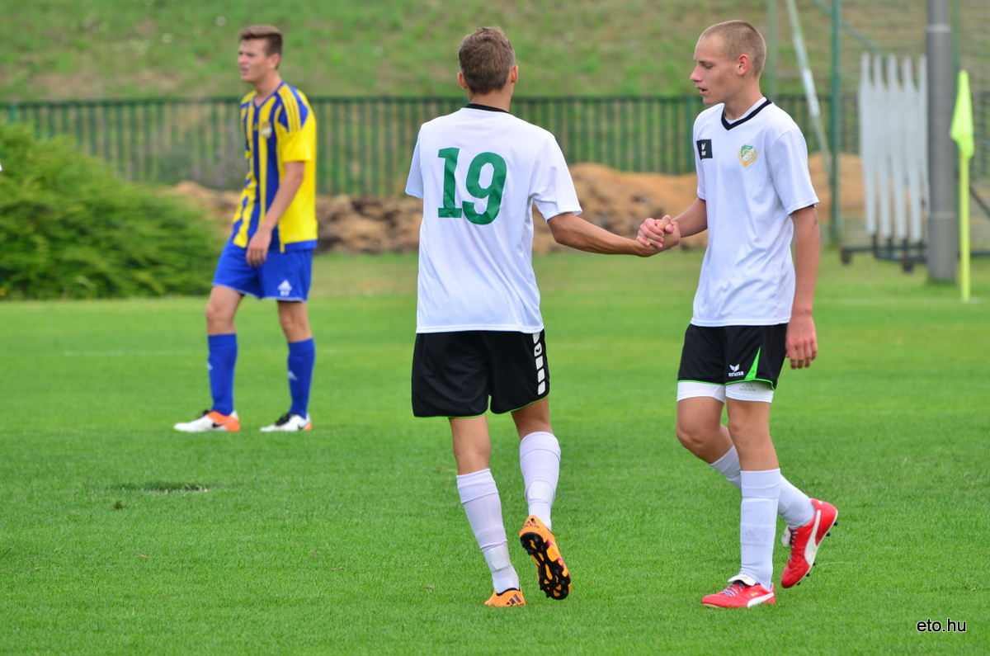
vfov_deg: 4.1
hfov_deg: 6.3
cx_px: 495
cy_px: 328
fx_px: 9057
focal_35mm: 330
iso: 250
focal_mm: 220
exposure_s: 1/500
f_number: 5.6
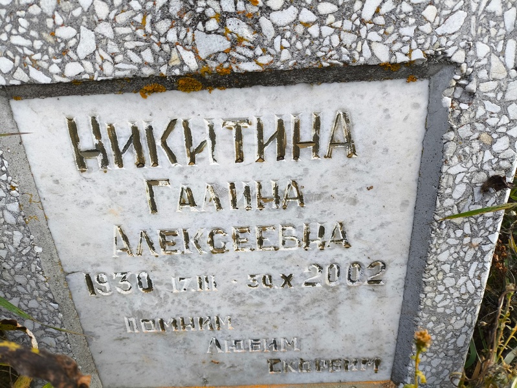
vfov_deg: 54.9
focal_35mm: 25
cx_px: 258
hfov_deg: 69.4
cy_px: 194
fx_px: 374
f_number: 1.7
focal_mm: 4.71
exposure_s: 1/121
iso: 50
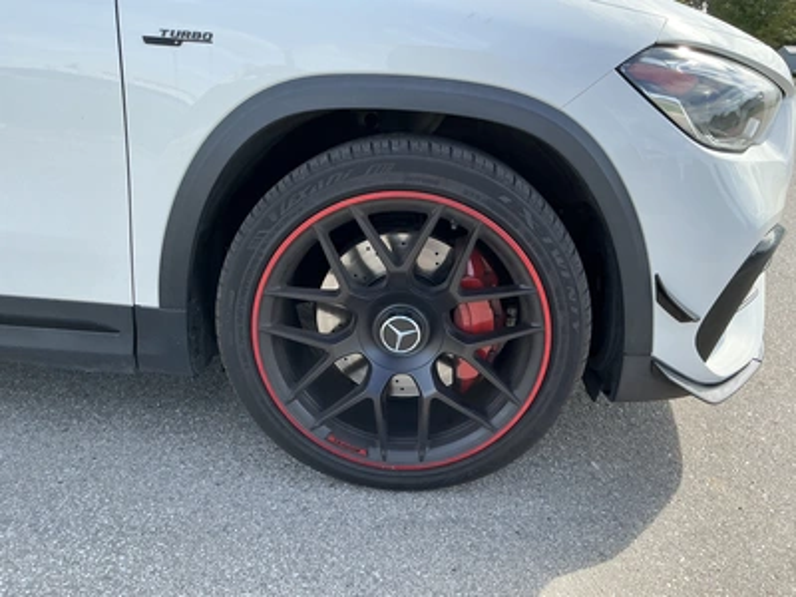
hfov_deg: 63.4
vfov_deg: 49.7
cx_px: 398
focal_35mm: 28
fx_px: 644
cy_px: 298
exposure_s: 1/482
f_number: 1.8
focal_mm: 3
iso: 25
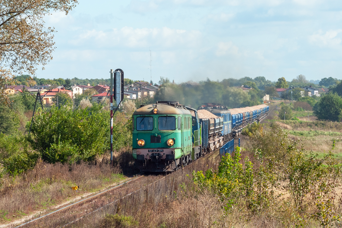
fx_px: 1625
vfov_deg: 8.0
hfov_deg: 12.0
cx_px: 167
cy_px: 116
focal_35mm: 171
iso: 200
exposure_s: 1/250
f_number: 11
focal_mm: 110
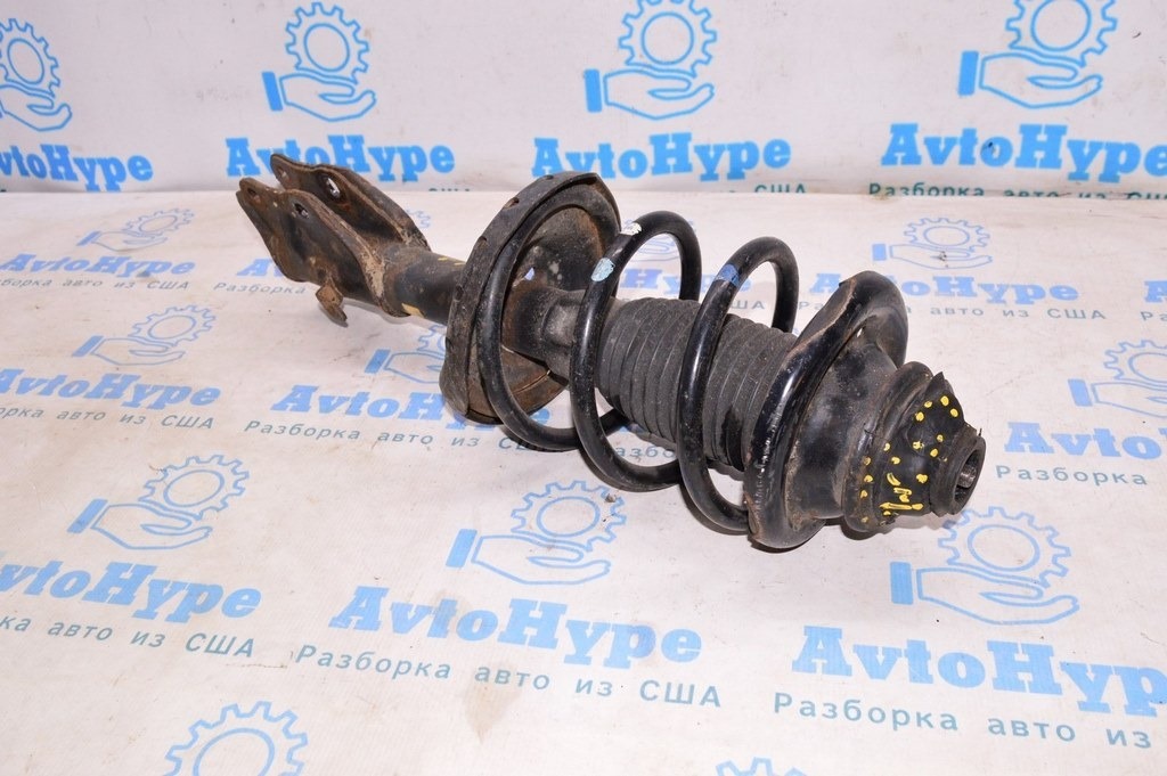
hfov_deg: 57.3
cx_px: 584
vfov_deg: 39.9
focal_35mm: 33
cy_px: 388
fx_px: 1069
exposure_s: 1/100
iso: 1600
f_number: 8
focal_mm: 22
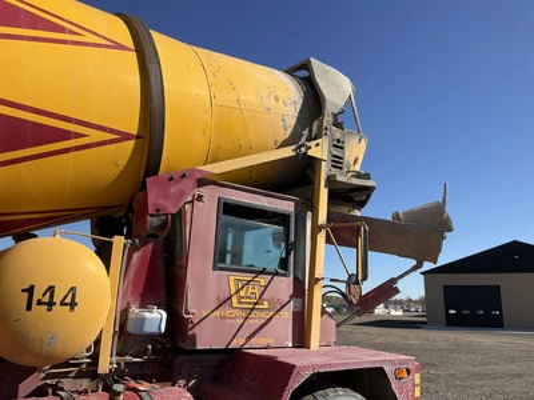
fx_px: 447
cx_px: 267
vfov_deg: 48.2
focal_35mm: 29
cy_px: 200
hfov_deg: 61.7
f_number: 1.8
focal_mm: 3
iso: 25
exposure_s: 1/2058
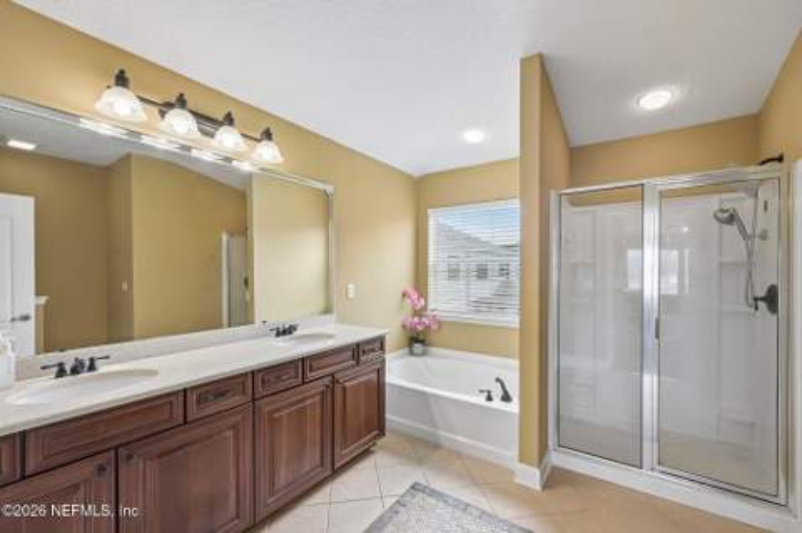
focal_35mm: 15
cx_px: 401
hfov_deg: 100.4
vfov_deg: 77.2
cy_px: 266
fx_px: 334
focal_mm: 15
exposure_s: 1/15
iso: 200
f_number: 8
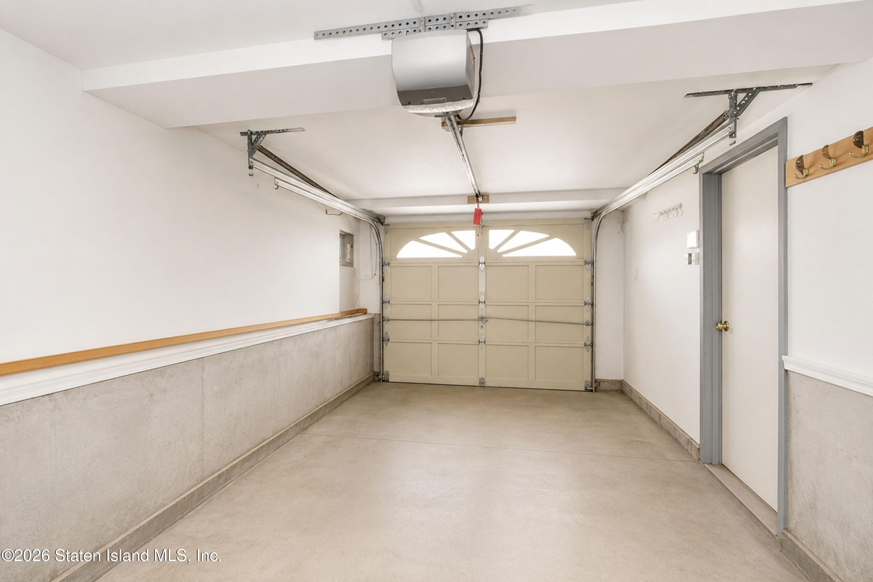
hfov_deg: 100.4
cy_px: 291
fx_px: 364
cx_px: 436
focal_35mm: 15
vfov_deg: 77.3
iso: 2000
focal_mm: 10
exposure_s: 1/60
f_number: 7.1
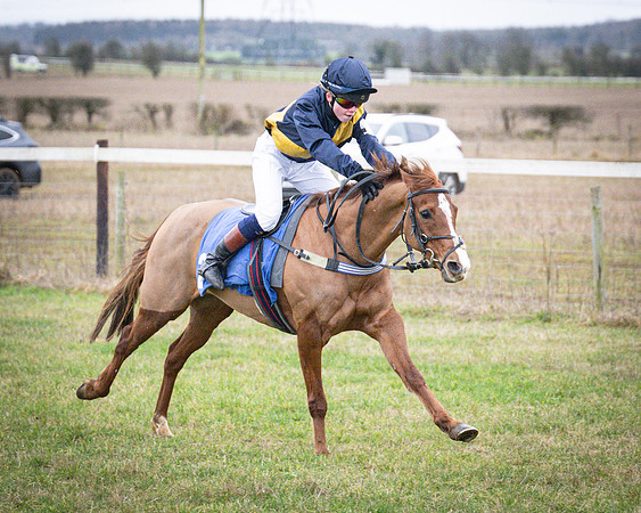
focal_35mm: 219
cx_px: 307
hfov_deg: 8.8
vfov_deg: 7.0
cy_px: 251
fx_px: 4160
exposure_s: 1/1000
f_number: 2.8
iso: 1600
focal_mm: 82
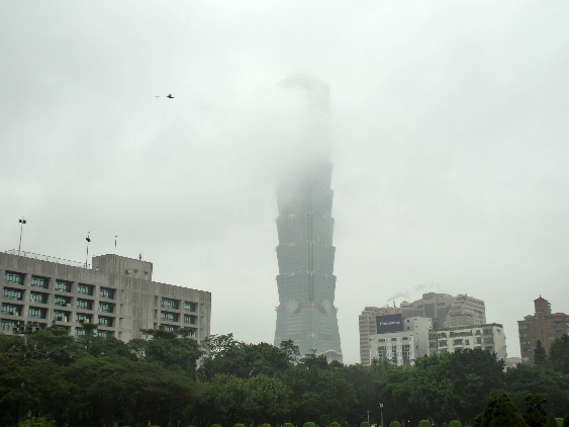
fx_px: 723
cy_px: 214
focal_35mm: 44
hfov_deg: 43.0
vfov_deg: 32.9
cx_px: 284
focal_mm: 7.87
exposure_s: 1/40
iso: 100
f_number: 4.2
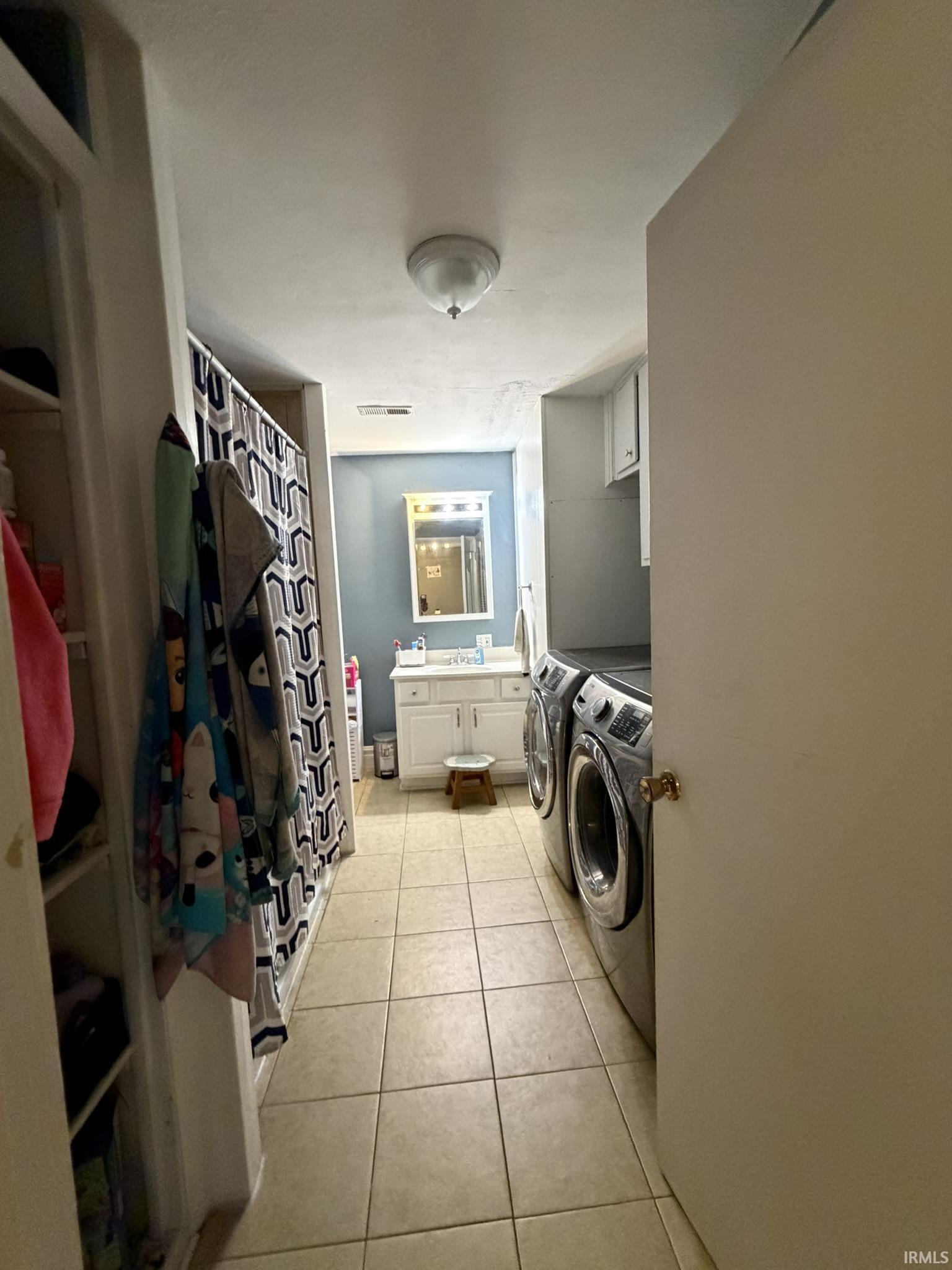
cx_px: 476
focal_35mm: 14
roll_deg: +1.9
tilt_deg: -5.2
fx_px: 513
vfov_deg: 102.1
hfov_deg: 85.7
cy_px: 635
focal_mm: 2.22
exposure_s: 1/60
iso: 800
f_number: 2.2
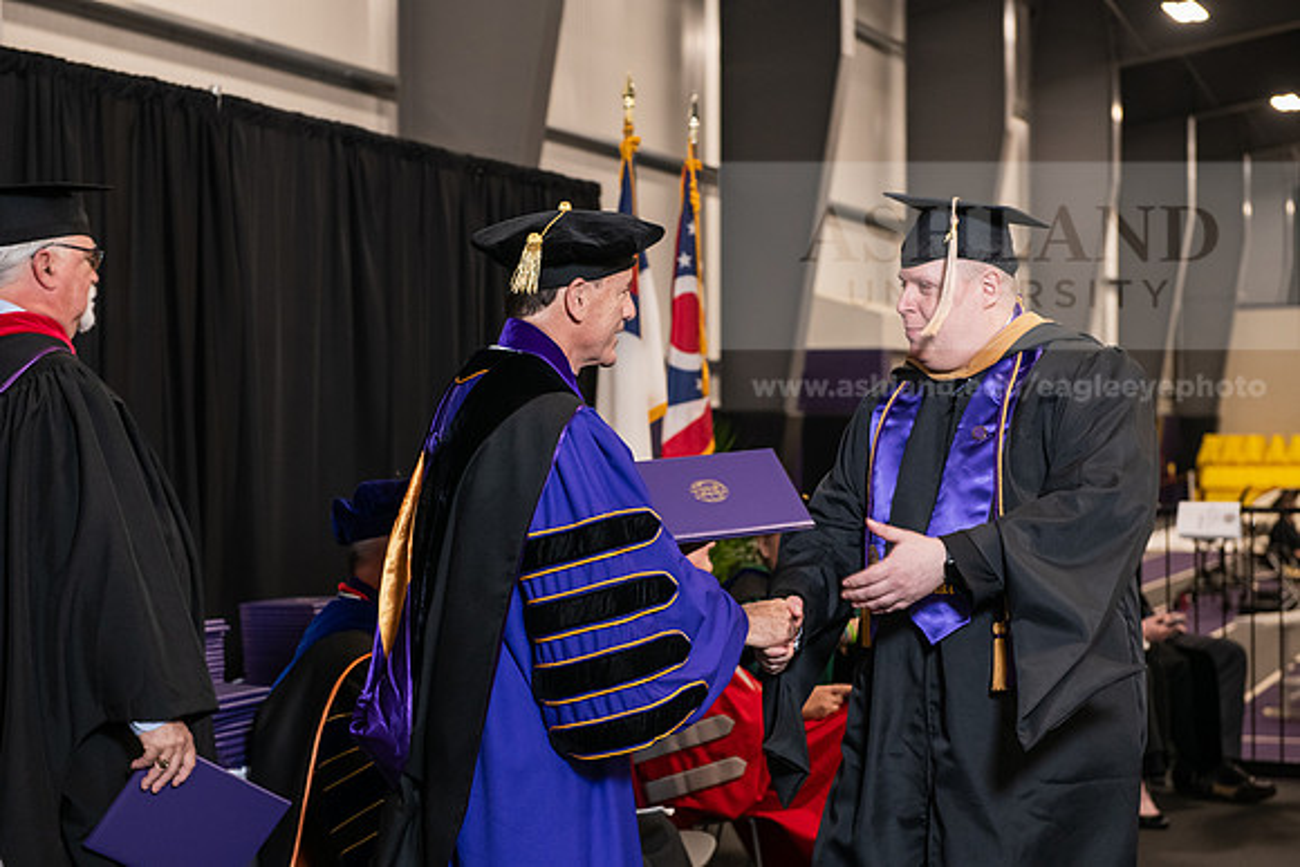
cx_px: 650
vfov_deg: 19.5
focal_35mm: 70
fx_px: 2528
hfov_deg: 28.8
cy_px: 434
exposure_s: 1/125
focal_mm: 70
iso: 2000
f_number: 5
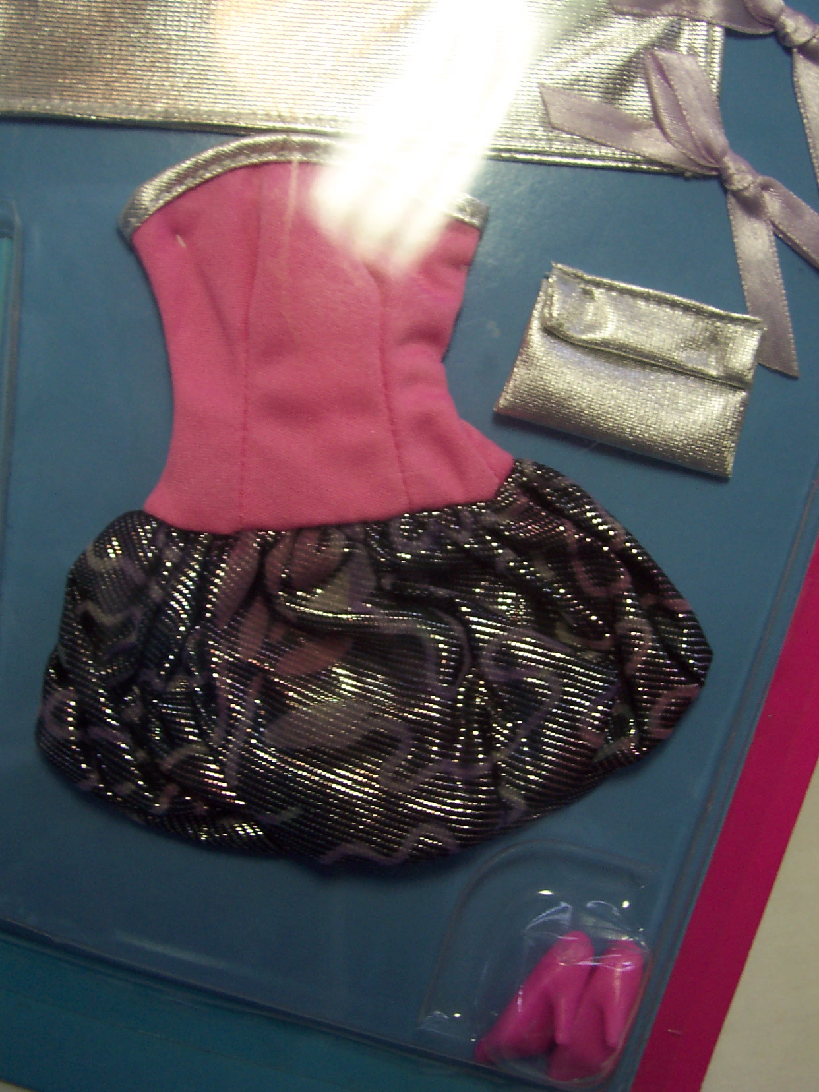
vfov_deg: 50.1
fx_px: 1167
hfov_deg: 38.7
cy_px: 546
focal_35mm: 37
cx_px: 410
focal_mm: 5.6
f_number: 2.8
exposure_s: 1/60
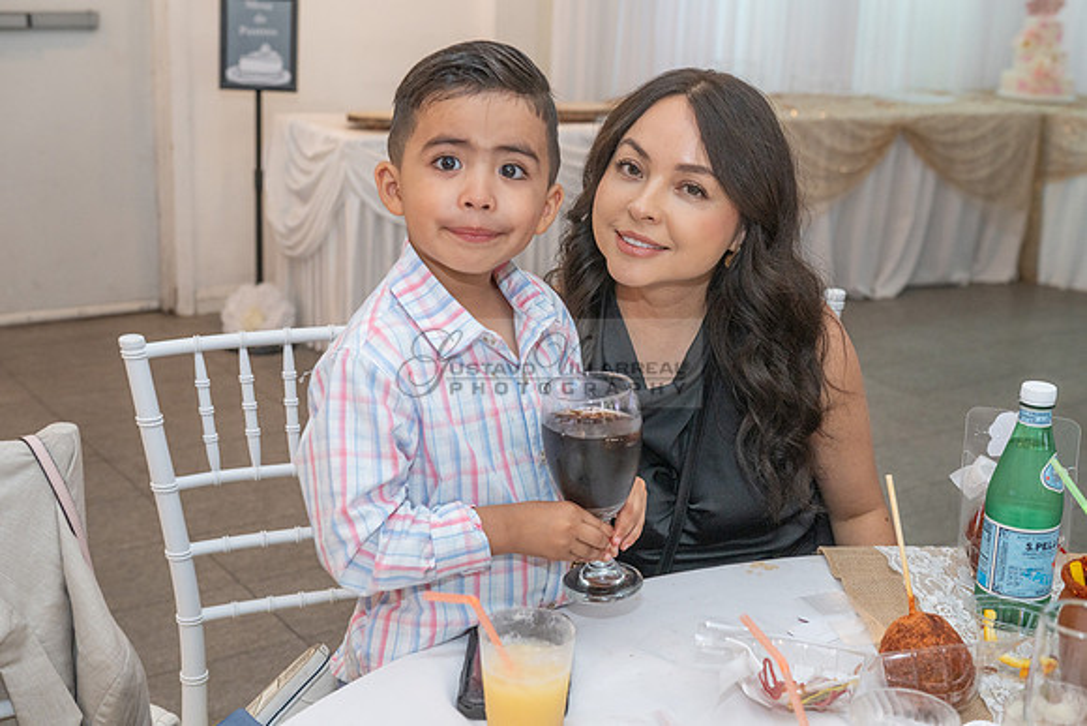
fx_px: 1450
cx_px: 544
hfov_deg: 41.1
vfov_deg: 28.1
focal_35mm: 48
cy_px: 363
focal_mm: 48
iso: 800
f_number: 5.6
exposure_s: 1/160
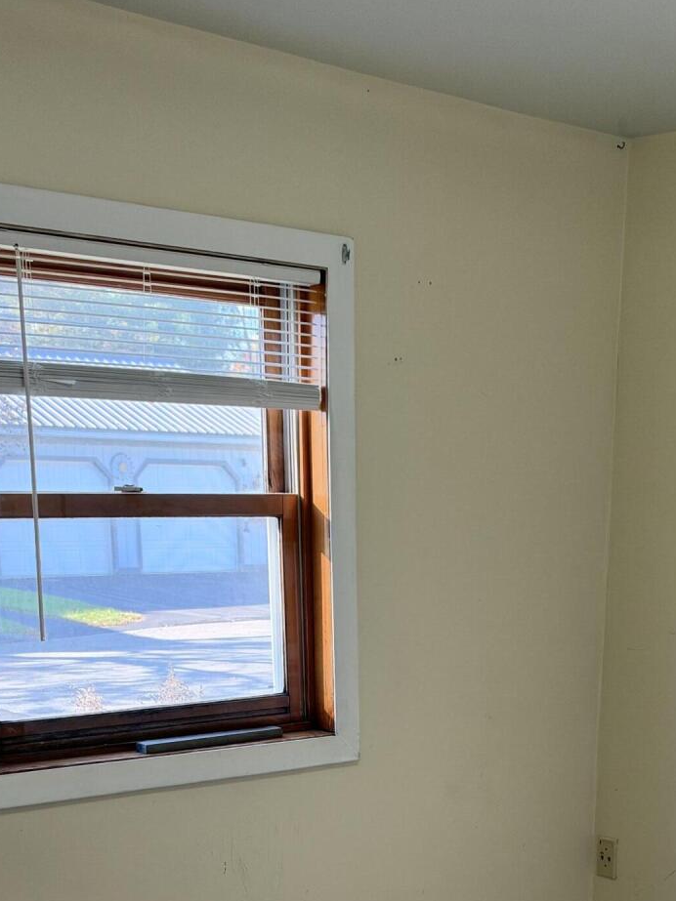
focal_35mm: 52
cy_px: 892
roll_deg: -1.3
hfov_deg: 27.8
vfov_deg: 33.8
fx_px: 1354
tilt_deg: -15.3
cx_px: 469
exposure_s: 1/120
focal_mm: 6.93
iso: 200
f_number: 1.8
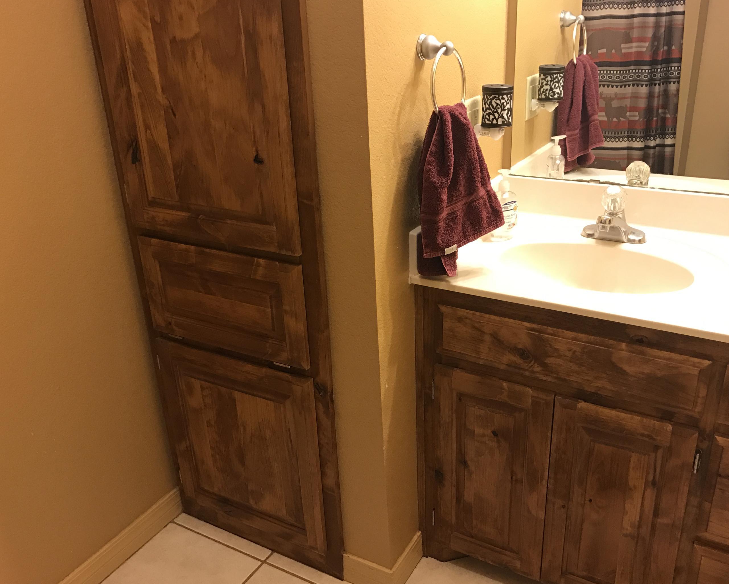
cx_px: 386
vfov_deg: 45.8
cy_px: 309
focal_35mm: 32
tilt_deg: -23.7
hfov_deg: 55.6
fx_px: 690
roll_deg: +3.4
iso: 40
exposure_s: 1/15
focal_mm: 3.99
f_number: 1.8
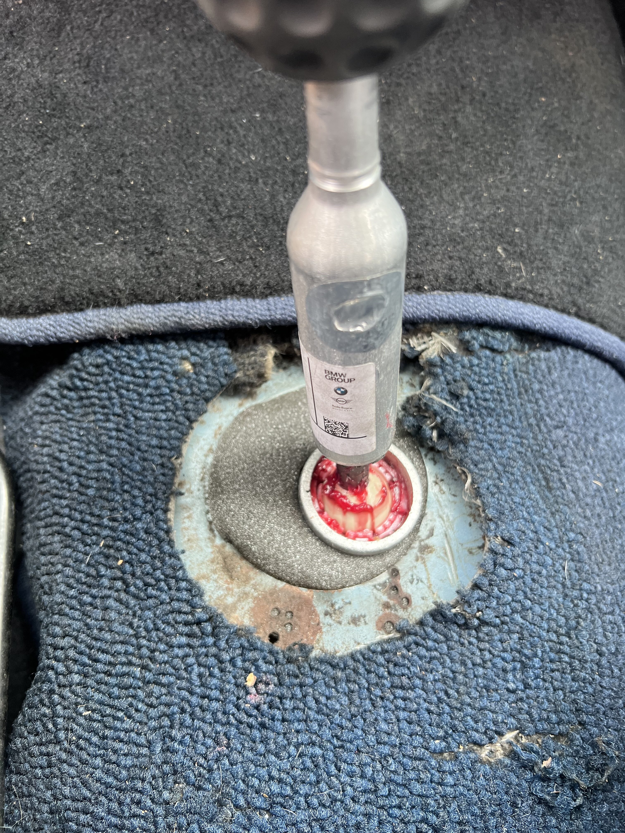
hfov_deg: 53.1
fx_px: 626
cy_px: 416
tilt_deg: -62.9
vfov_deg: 67.3
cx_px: 312
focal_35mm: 26
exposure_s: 1/121
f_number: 1.5
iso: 125
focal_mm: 5.7
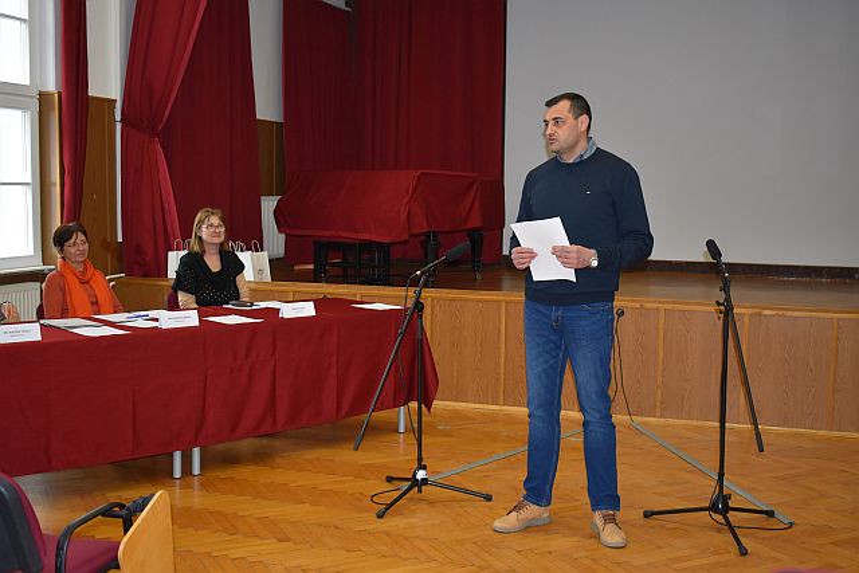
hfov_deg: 46.4
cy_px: 286
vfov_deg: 31.9
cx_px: 430
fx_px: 1002
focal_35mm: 42
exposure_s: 1/160
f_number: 4.2
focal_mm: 28
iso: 800
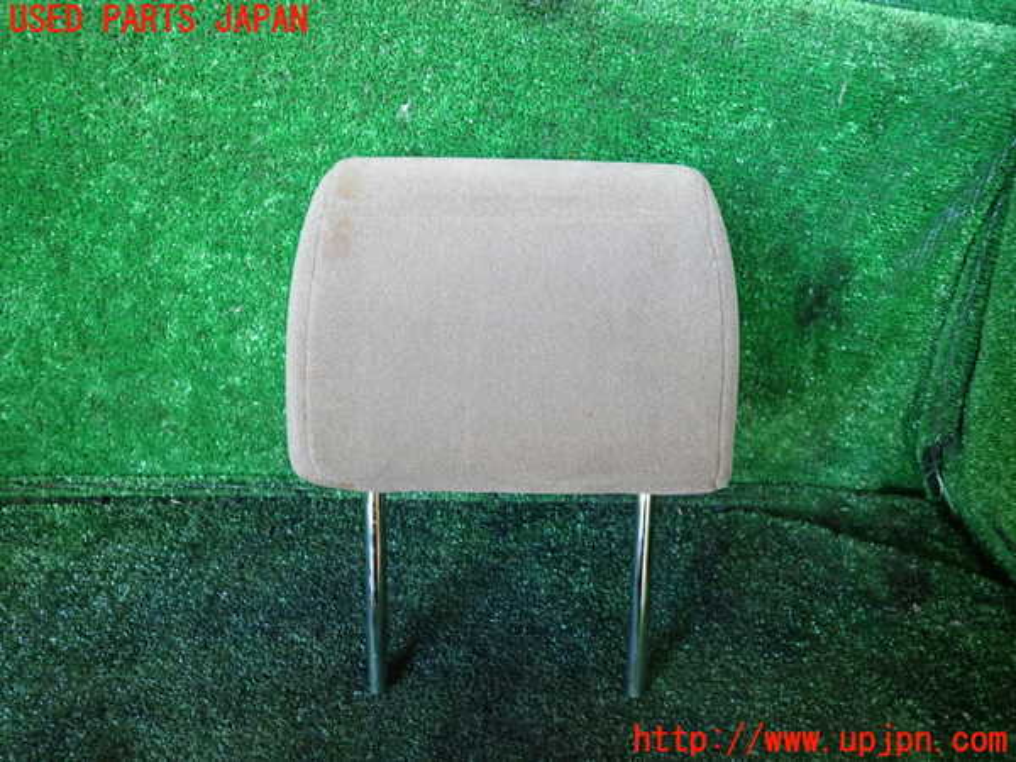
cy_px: 381
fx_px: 734
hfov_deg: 69.4
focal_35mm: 25
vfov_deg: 54.9
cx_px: 508
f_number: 2
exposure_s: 1/30
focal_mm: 4.5
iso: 200
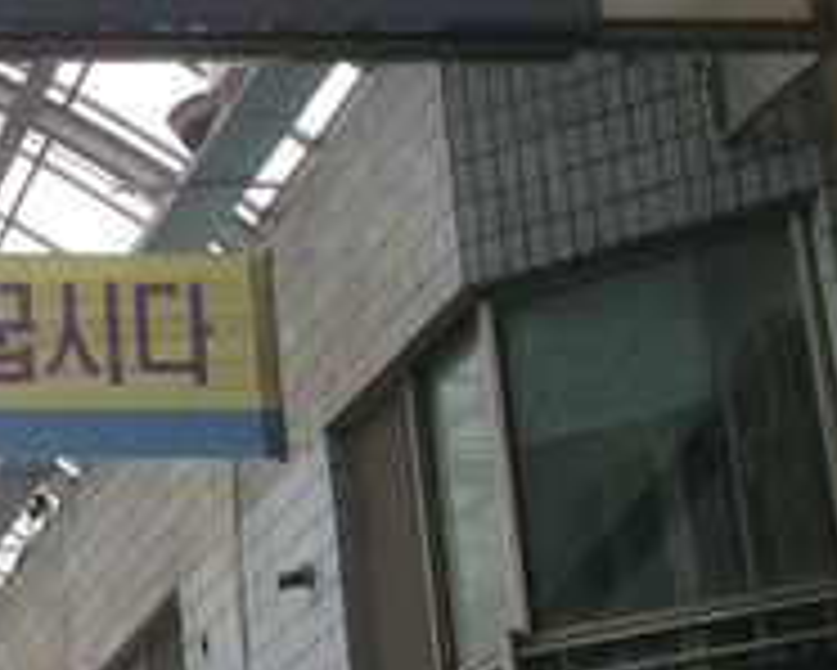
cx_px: -560
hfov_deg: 14.4
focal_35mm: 121
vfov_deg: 12.8
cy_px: 378
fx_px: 2999
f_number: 2.4
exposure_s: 1/120
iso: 64
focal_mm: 3.3
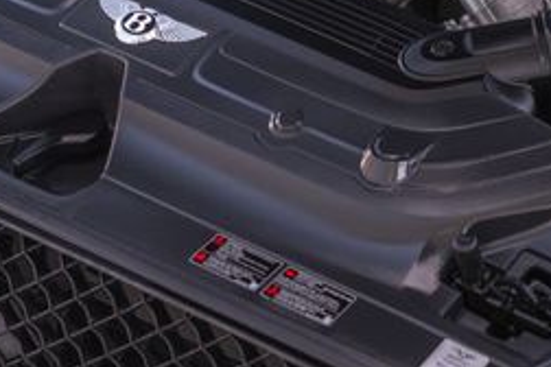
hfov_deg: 12.1
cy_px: -143
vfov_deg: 8.0
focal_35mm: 169
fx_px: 2586
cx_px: 496
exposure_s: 1/60
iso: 640
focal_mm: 56
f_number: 5
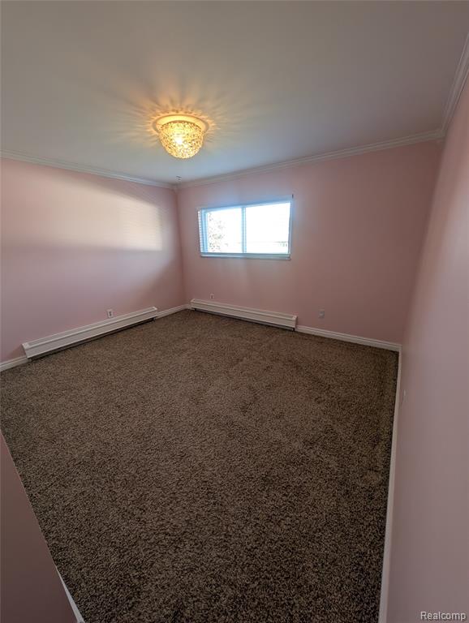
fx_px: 216
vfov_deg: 110.5
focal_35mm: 12
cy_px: 312
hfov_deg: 94.6
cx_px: 234
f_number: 1.95
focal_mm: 2.23
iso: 56
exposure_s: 1/61.4
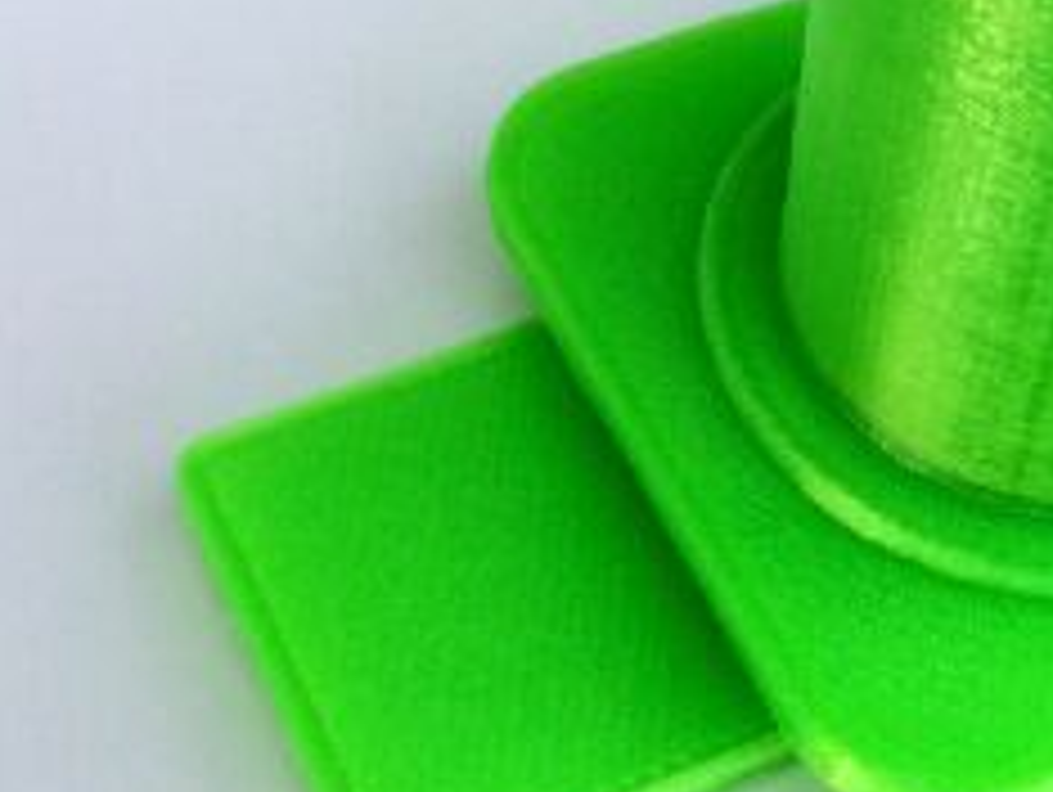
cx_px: 898
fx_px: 2010
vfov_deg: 22.0
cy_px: 166
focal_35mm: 66
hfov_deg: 28.5
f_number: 2.2
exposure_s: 1/348
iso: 32
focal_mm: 4.15
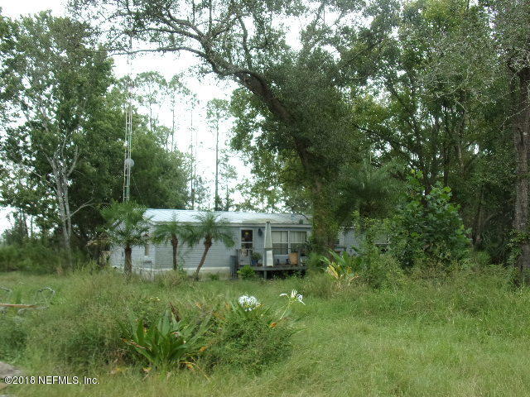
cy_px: 198
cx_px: 265
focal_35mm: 33
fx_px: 505
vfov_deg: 42.9
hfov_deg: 55.4
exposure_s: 1/140
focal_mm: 5.9
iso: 80
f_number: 3.7
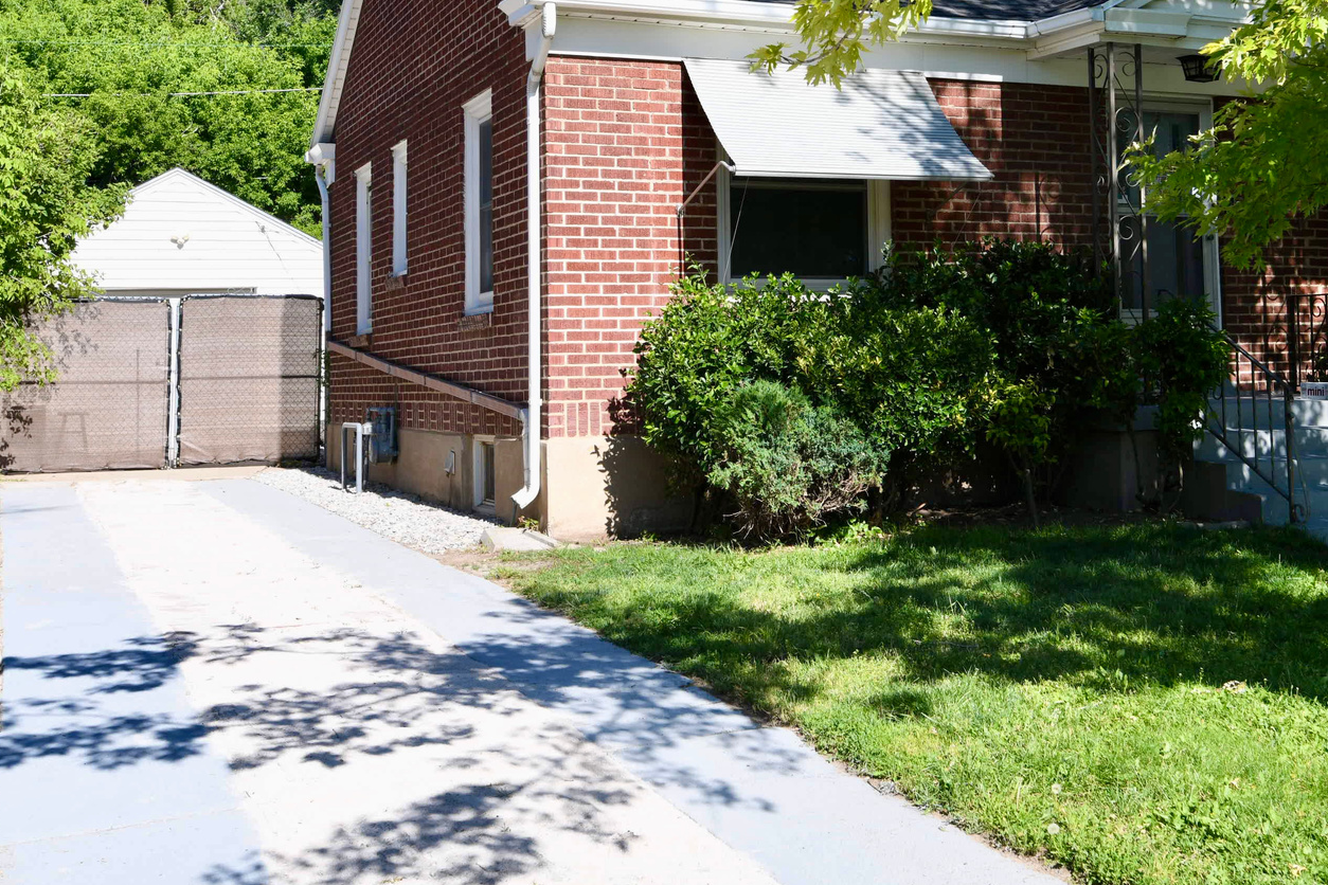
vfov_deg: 27.2
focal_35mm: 49
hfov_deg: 39.9
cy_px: 248
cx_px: 882
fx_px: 1807
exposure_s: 1/250
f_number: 9
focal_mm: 30
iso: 200
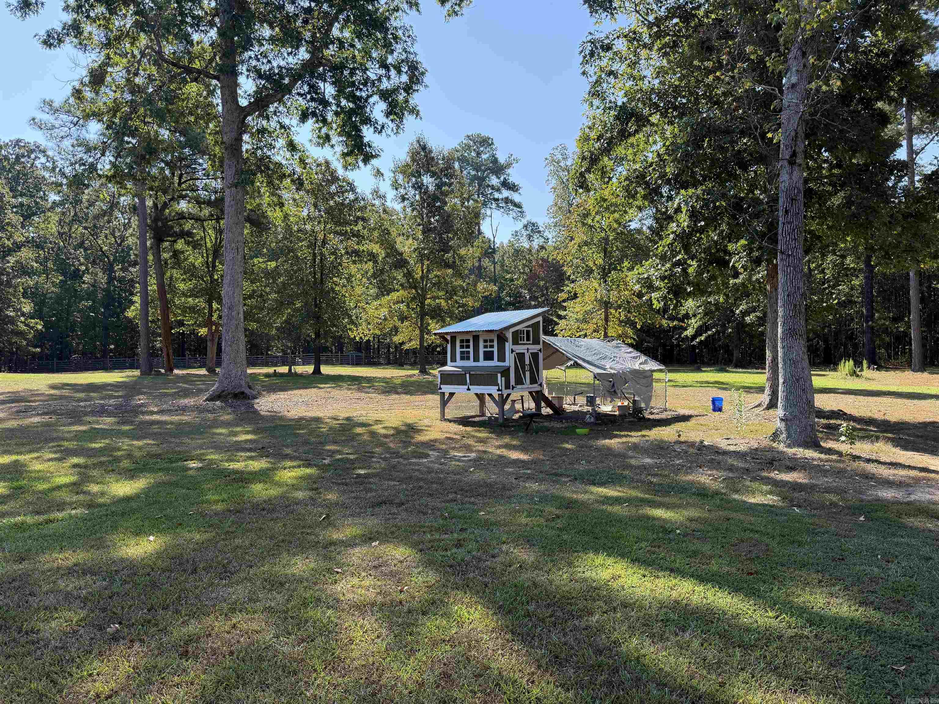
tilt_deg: +1.9
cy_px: 352
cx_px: 470
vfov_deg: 56.8
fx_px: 651
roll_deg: +1.0
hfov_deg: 71.6
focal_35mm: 24
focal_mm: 6.76
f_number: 1.78
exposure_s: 1/1653
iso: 100
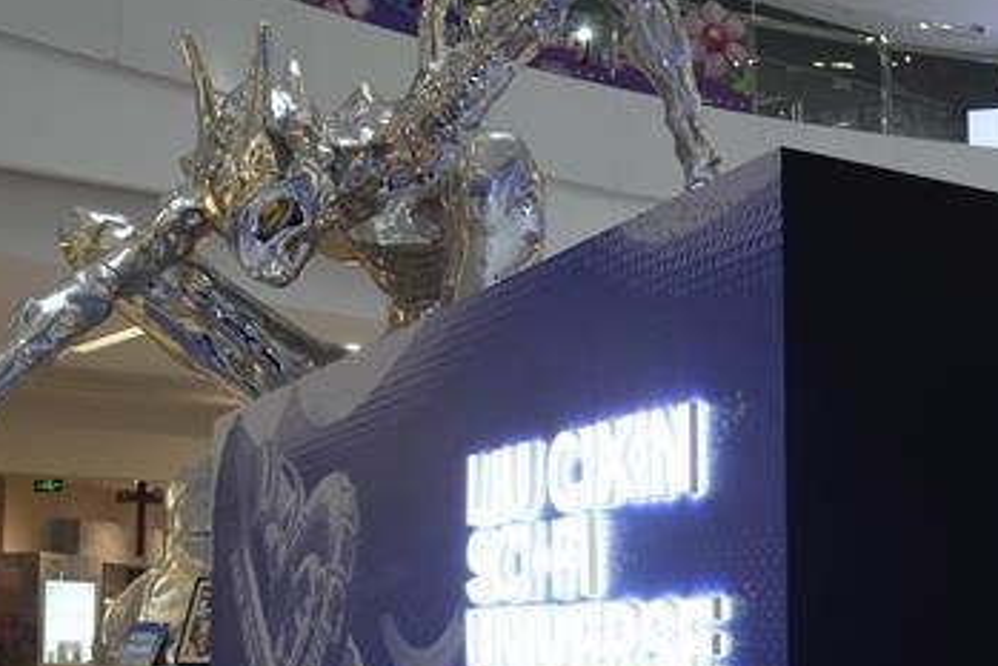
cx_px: 641
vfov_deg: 24.8
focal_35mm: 54
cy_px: 505
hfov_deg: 36.6
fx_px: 1498
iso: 1600
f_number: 5.6
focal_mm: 29
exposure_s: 1/250
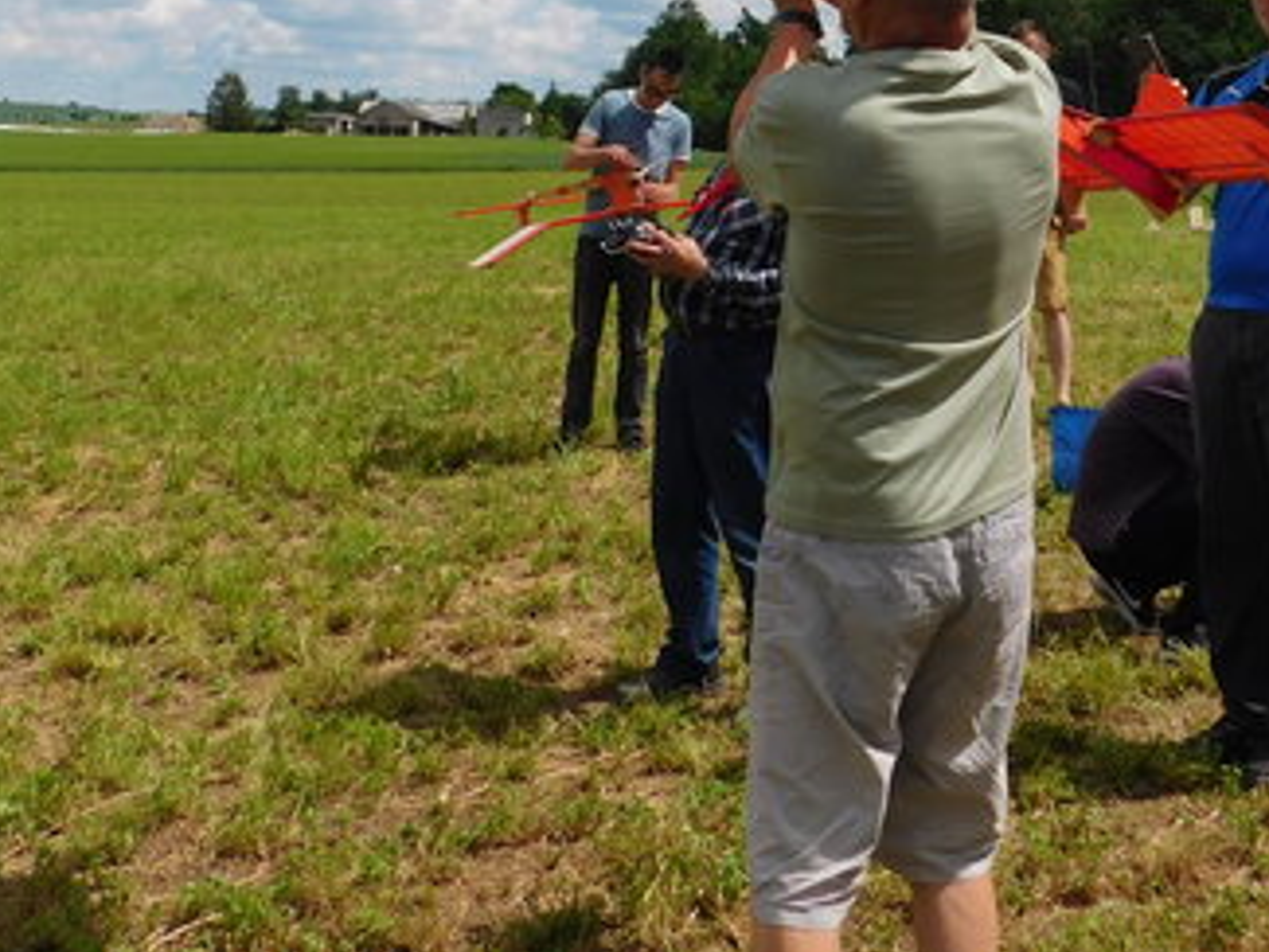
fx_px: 1870
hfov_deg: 37.2
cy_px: -90
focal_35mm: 51
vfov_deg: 26.4
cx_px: 820
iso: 125
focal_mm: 4
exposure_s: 1/800
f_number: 6
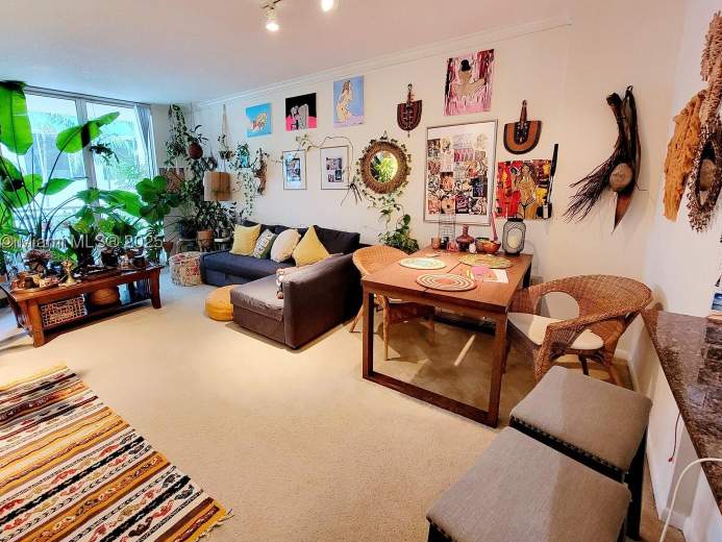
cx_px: 317
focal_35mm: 15
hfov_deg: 97.7
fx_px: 313
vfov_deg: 81.5
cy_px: 245
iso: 320
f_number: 2.2
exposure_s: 1/60.2
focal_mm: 2.2
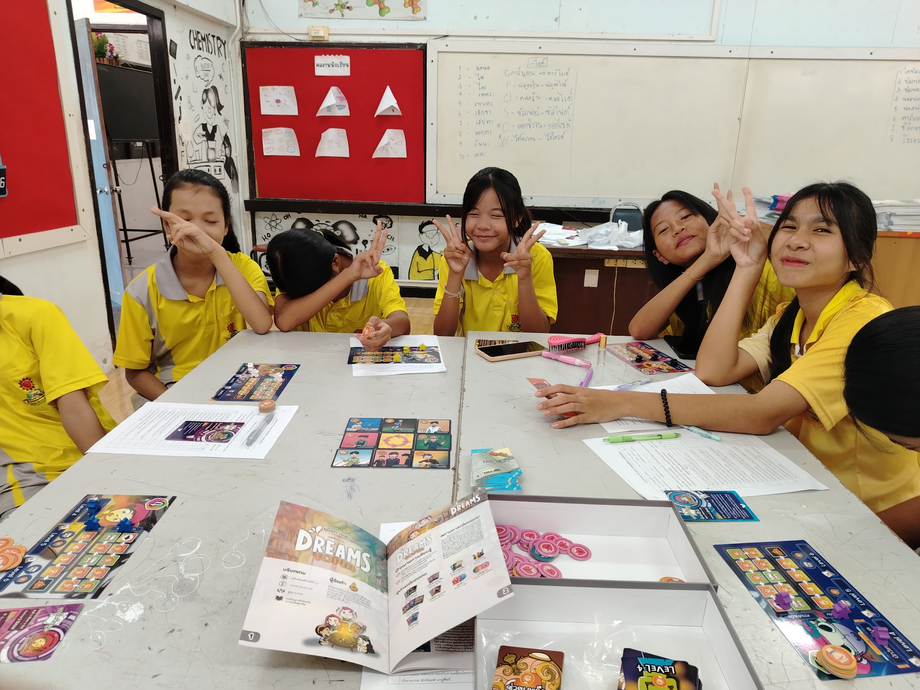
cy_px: 345
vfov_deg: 56.8
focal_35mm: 24
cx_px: 460
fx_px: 638
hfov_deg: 71.6
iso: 781
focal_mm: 5.25
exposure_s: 1/33.3
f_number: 1.75
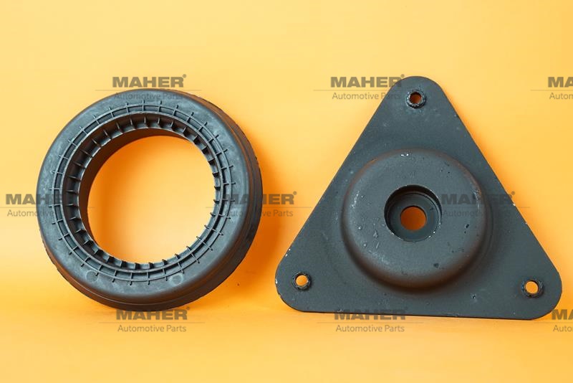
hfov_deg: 36.2
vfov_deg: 24.6
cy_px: 192
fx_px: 876
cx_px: 286
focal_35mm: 55
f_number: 8
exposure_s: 1/50
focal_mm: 55
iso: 2500
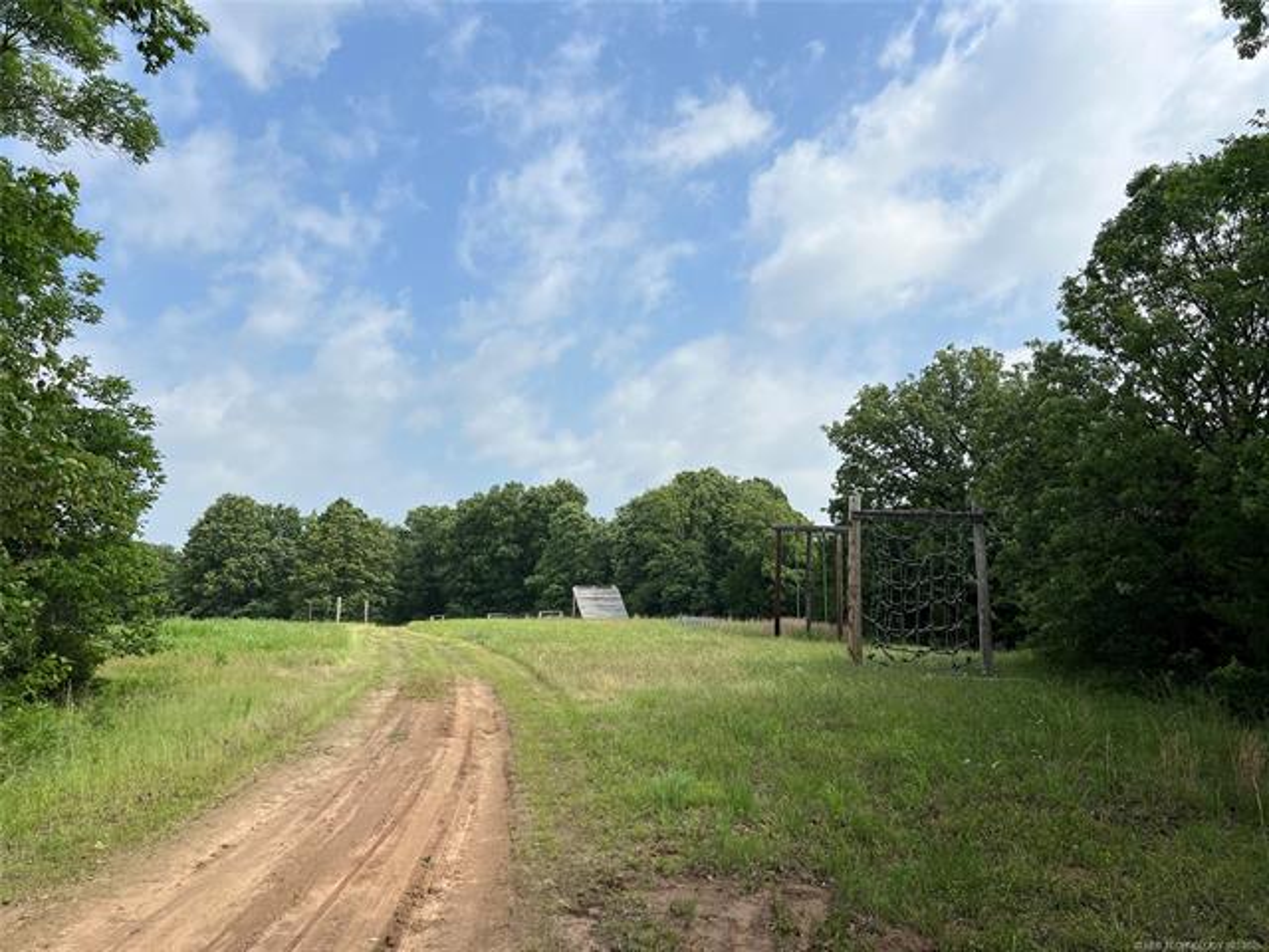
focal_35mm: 26
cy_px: 476
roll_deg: -1.0
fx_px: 953
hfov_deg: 67.3
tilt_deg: +8.0
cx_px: 634
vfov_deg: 53.1
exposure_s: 1/5076
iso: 50
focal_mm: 5.7
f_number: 1.5
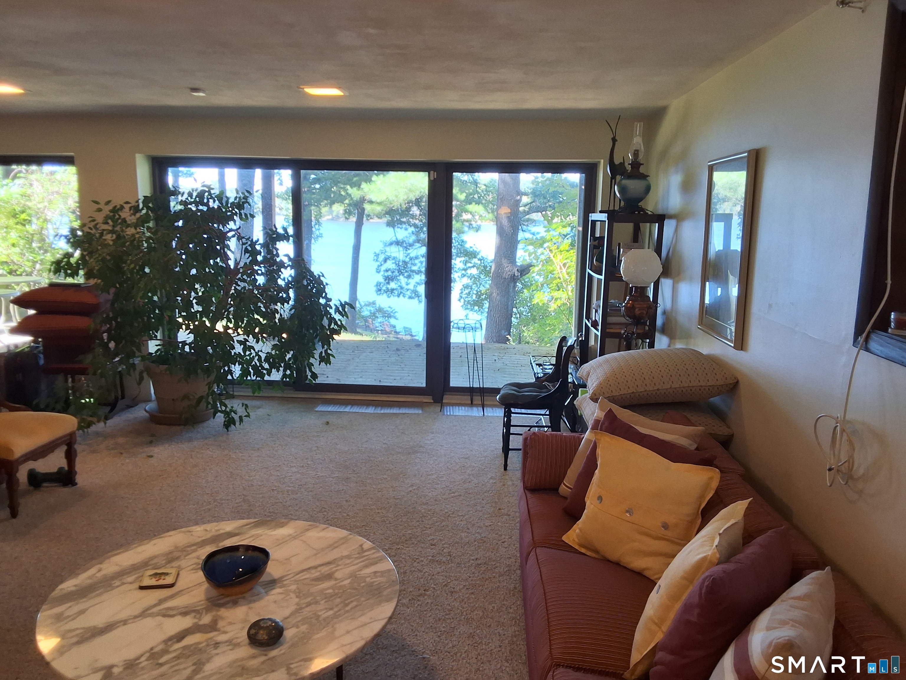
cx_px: 453
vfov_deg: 49.7
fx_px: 733
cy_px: 340
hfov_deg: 63.4
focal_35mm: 28
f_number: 1.9
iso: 50
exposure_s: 1/40
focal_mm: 2.91
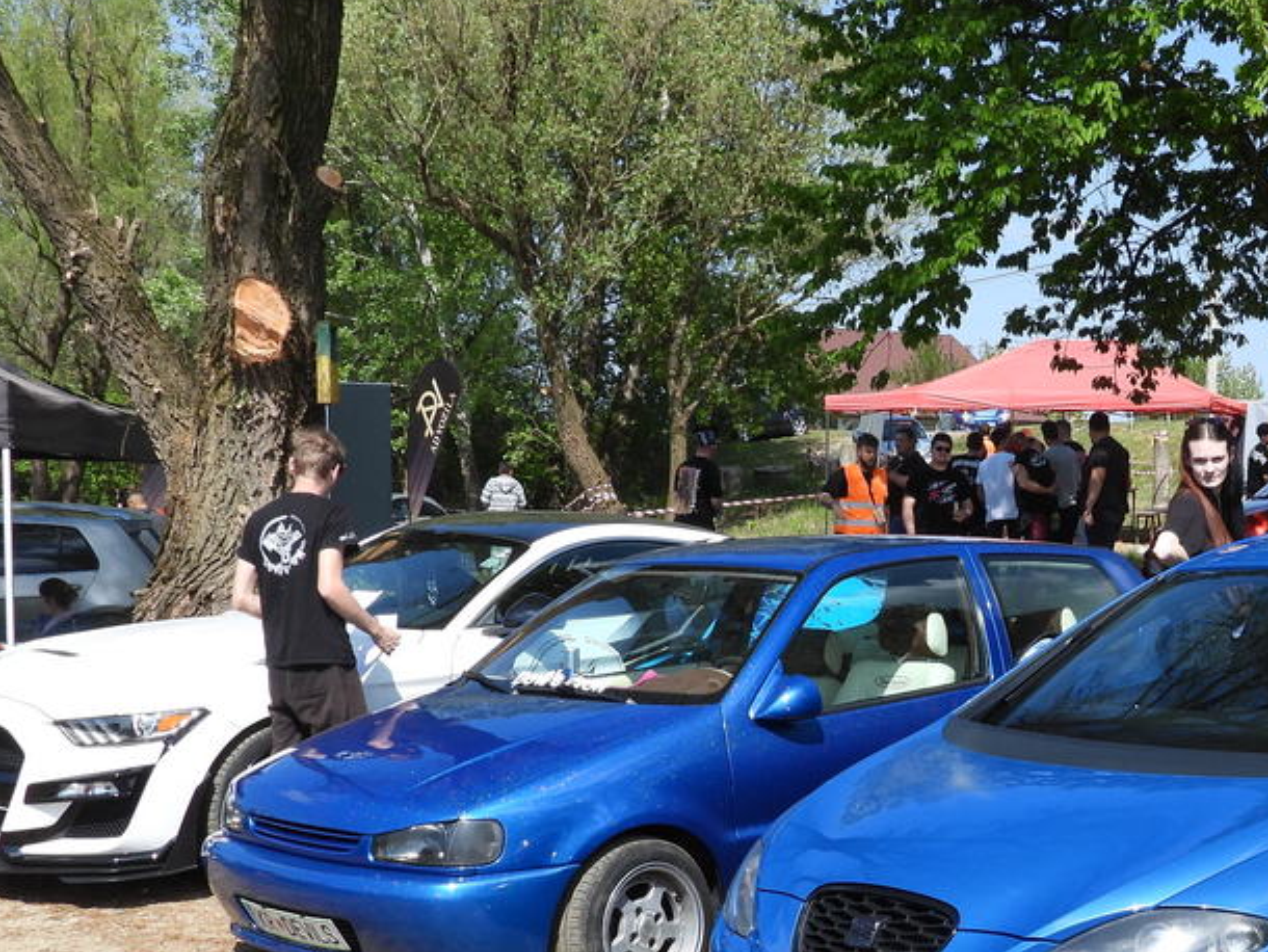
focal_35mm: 59
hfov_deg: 32.3
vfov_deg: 24.6
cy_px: 707
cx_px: 873
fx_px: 2162
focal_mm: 5.4
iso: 100
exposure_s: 1/1250
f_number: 3.2
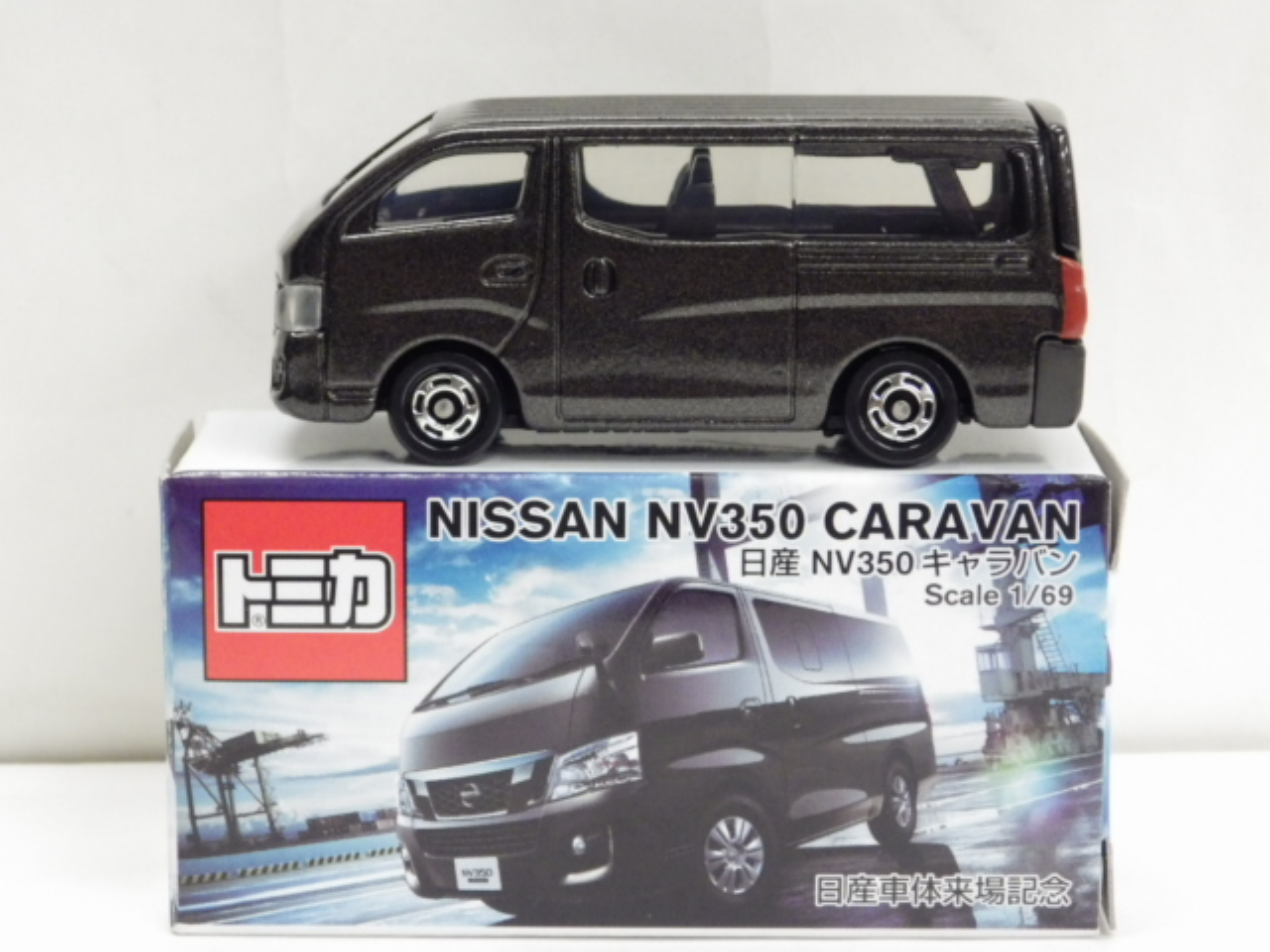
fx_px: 3779
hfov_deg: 19.1
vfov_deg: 14.4
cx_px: 635
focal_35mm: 103
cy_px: 476
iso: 800
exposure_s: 1/40
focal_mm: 18.4
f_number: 4.6
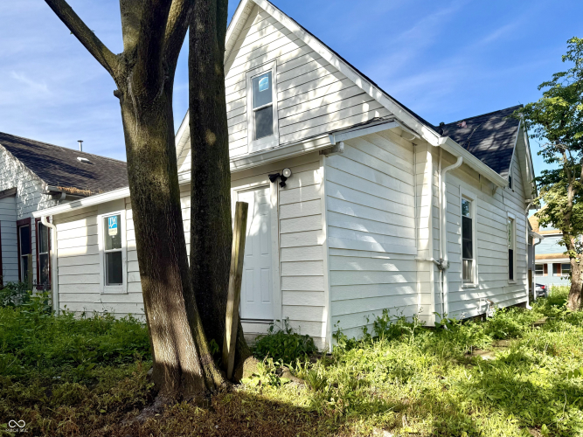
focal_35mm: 24
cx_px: 292
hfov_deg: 71.6
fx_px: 404
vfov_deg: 56.8
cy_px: 218
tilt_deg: +8.2
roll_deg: +0.2
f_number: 1.78
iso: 80
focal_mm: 6.76
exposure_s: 1/3021
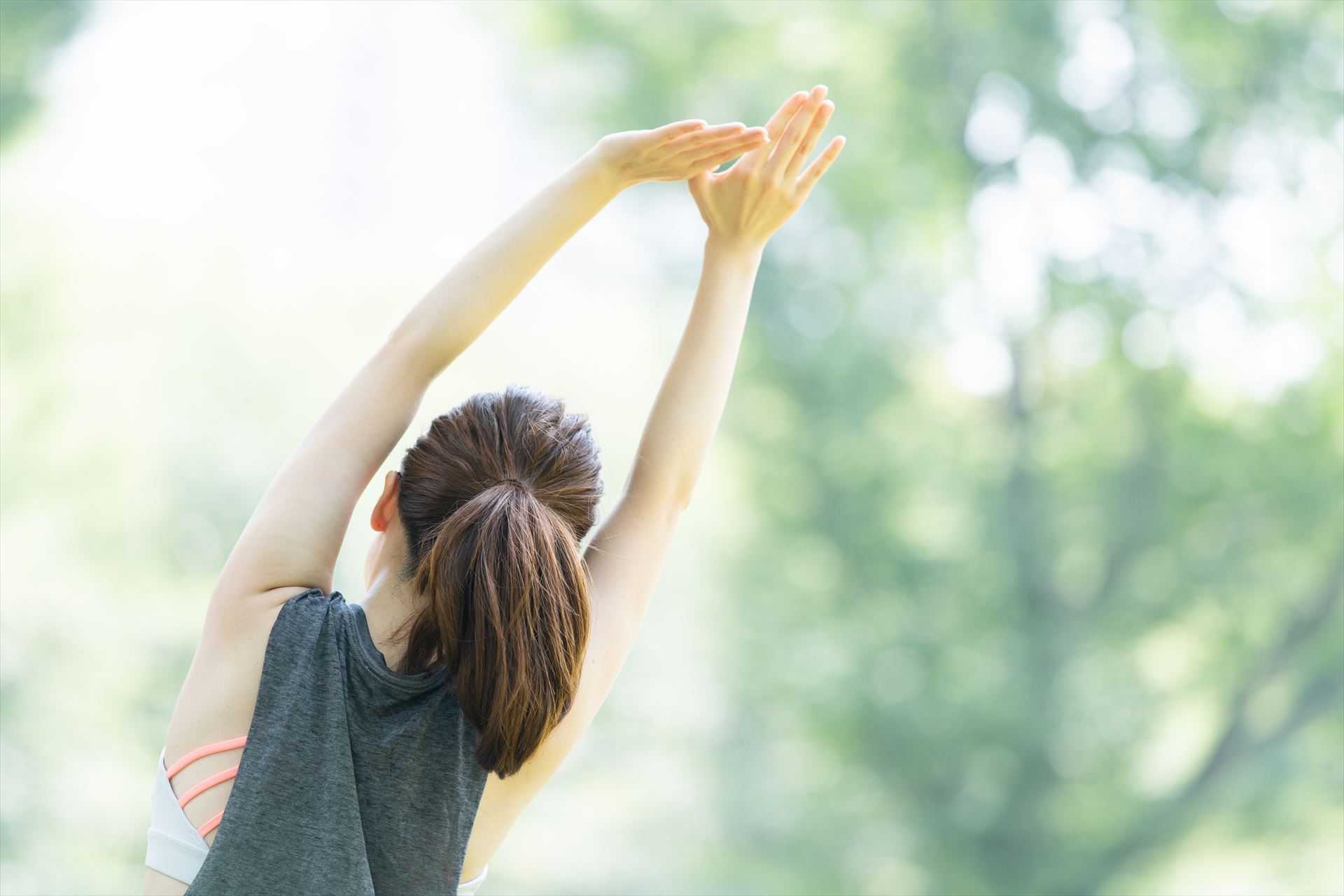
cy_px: 448
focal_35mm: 185
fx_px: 6906
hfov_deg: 11.1
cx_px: 672
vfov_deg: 7.4
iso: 400
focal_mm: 185
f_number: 3.5
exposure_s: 1/500
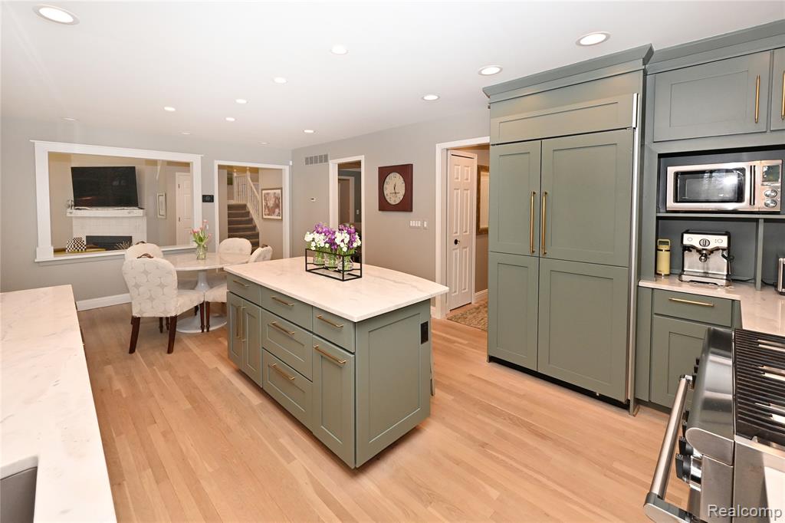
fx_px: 305
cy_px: 262
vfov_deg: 81.2
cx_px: 392
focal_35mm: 14
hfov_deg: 104.3
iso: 800
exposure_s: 1/60
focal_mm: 14
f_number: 10
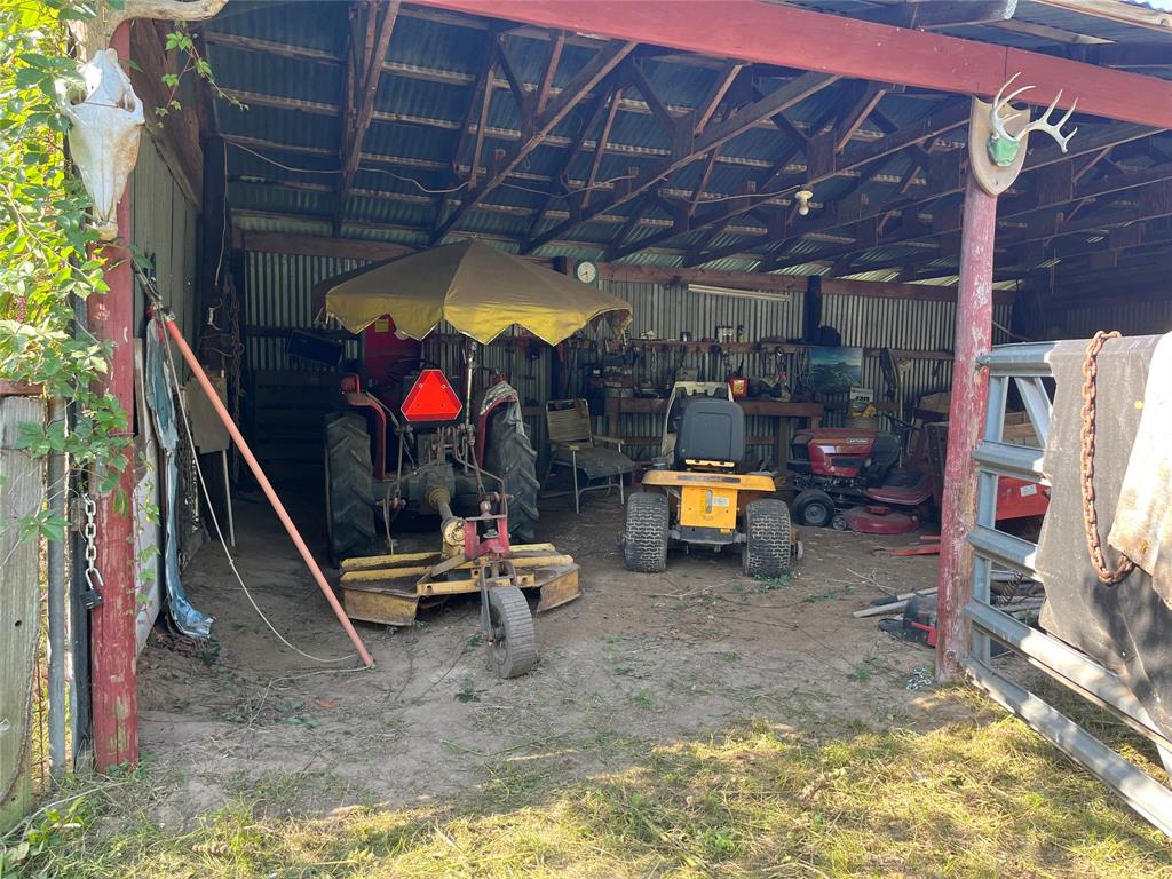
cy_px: 440
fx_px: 880
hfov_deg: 67.3
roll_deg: -1.3
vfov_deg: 53.1
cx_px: 586
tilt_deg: -3.7
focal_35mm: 26
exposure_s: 1/172
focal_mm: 5.1
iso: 64
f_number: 1.6
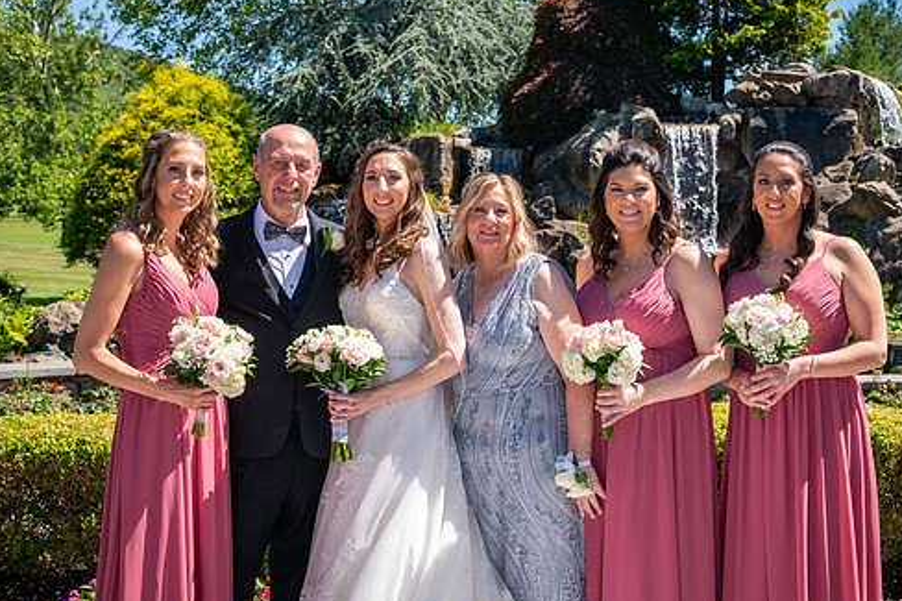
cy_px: 274
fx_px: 1428
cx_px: 499
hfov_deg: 35.0
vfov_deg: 23.8
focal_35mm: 57
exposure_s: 1/800
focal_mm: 48
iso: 500
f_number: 9
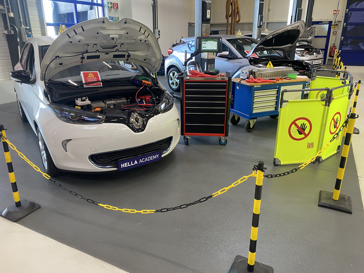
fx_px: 273
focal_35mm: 26
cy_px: 136
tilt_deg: -20.6
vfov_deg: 53.1
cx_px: 182
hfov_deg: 67.3
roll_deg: +0.0
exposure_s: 1/65
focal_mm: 4.25
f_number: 1.8
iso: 125
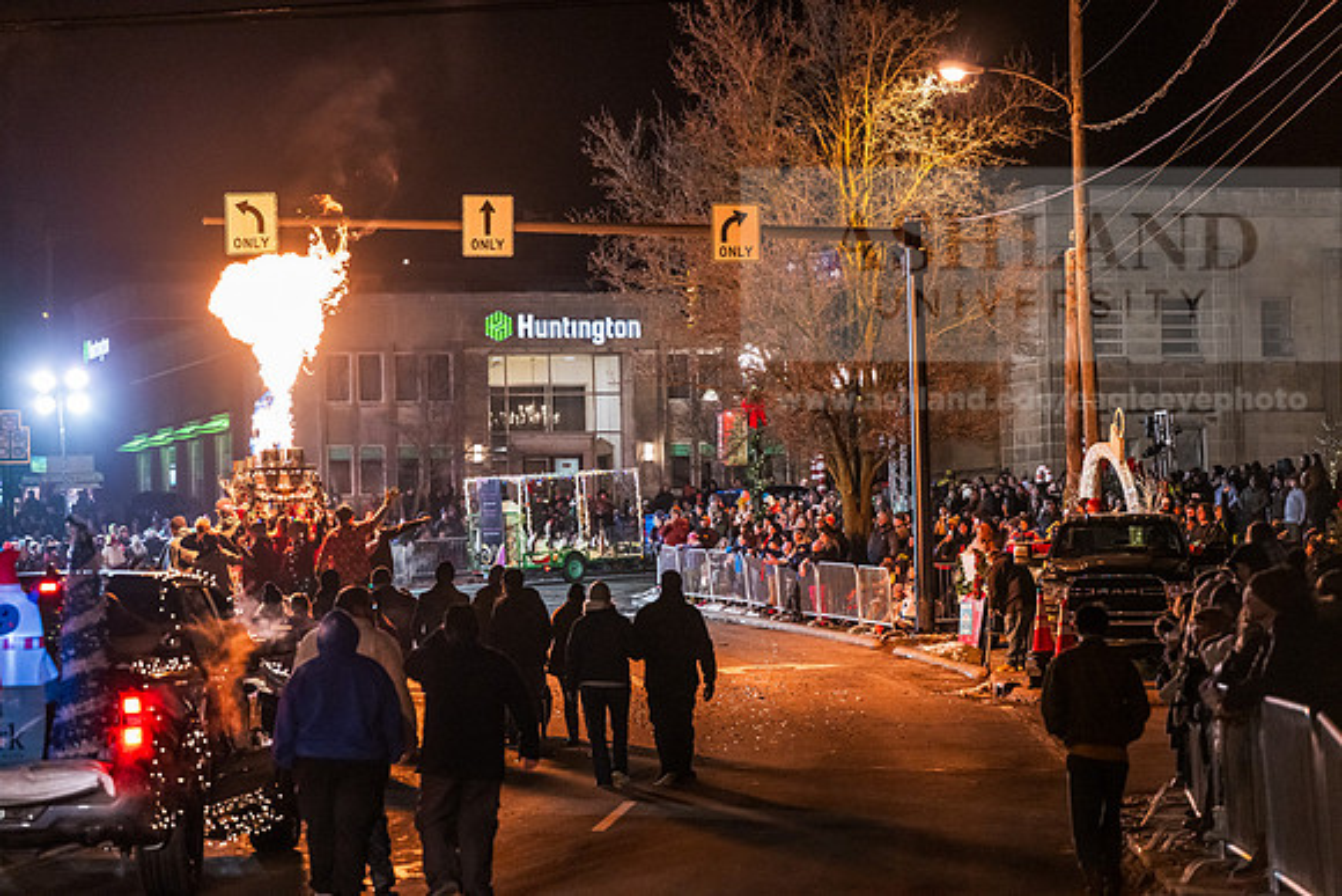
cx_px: 671
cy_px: 448
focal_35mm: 104
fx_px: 3878
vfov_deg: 13.2
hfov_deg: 19.6
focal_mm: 104
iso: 3200
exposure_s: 1/400
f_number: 3.5
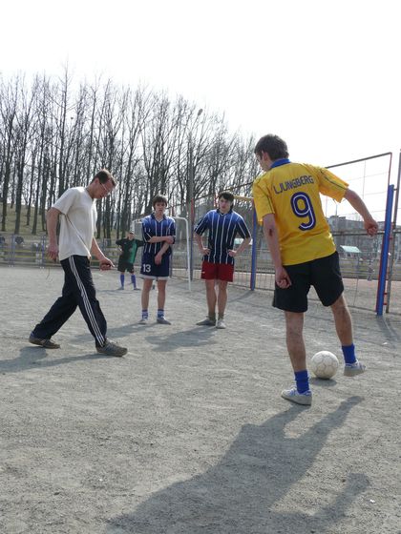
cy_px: 267
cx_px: 200
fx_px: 541
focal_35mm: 35
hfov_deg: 40.7
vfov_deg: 52.6
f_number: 5.6
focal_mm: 7.4
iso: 100
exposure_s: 1/320
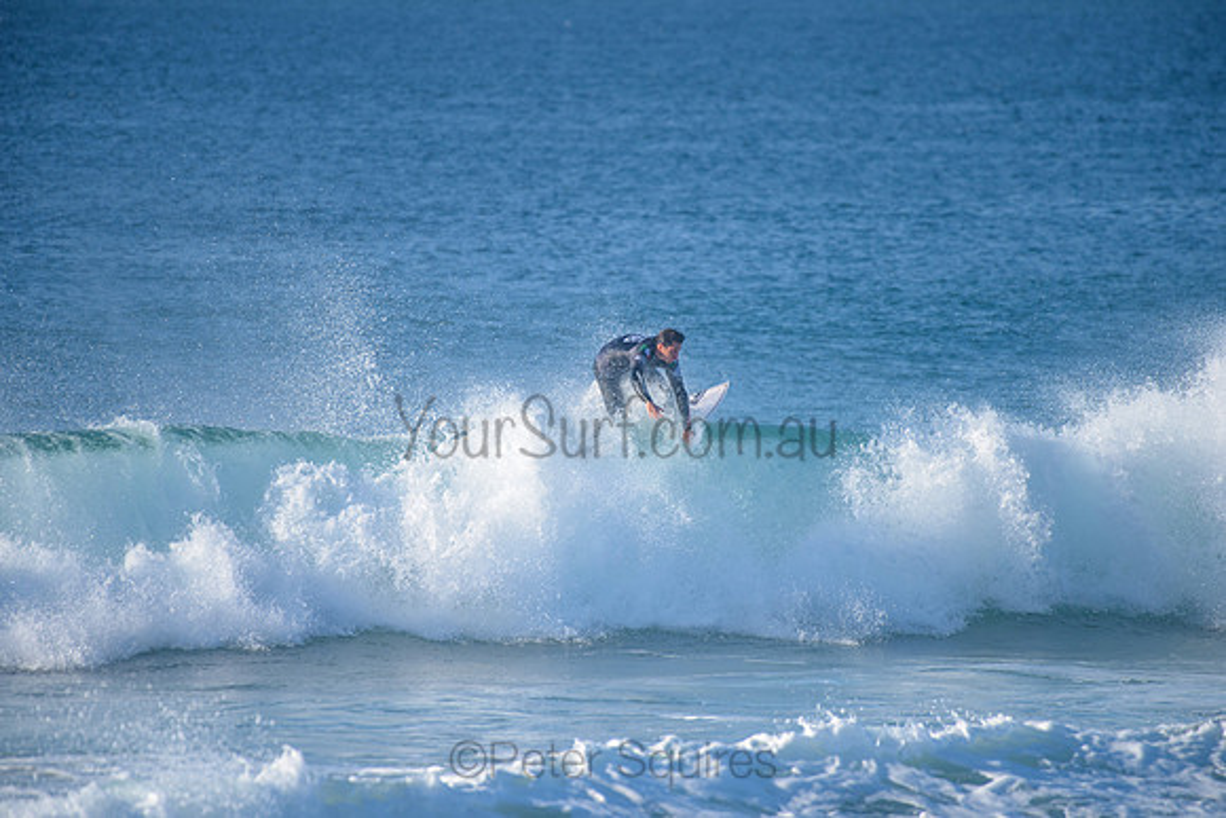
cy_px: 409
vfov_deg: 2.7
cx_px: 613
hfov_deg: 4.0
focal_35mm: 515
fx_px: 17537
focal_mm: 500
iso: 360
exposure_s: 1/2000
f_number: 5.6
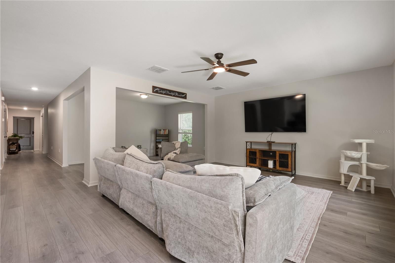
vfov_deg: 73.7
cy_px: 132
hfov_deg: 96.7
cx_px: 198
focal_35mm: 16
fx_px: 176
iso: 400
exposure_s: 1/15
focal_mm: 16
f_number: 8
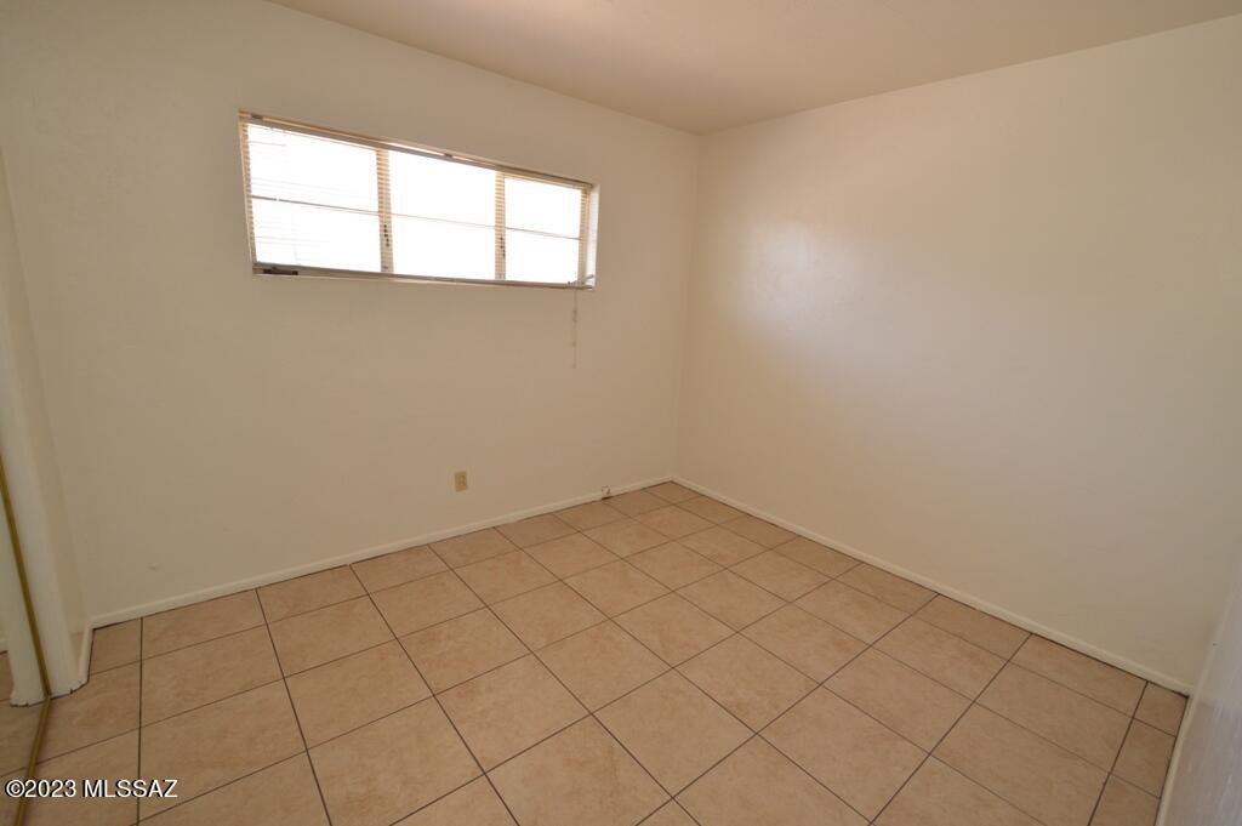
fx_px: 517
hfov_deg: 100.4
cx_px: 621
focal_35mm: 15
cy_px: 413
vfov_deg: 77.2
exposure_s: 1/60
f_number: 4
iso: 400
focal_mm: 10
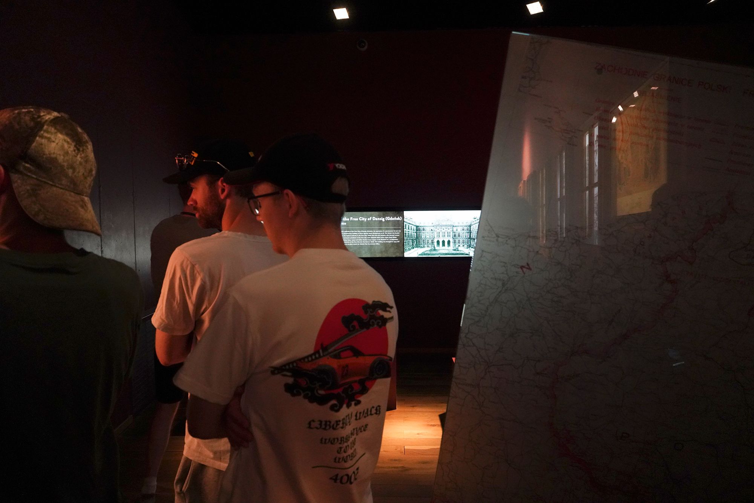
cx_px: 377
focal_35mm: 24
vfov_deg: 53.1
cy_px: 252
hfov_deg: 73.7
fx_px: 503
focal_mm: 24
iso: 6400
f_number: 5.6
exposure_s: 1/80
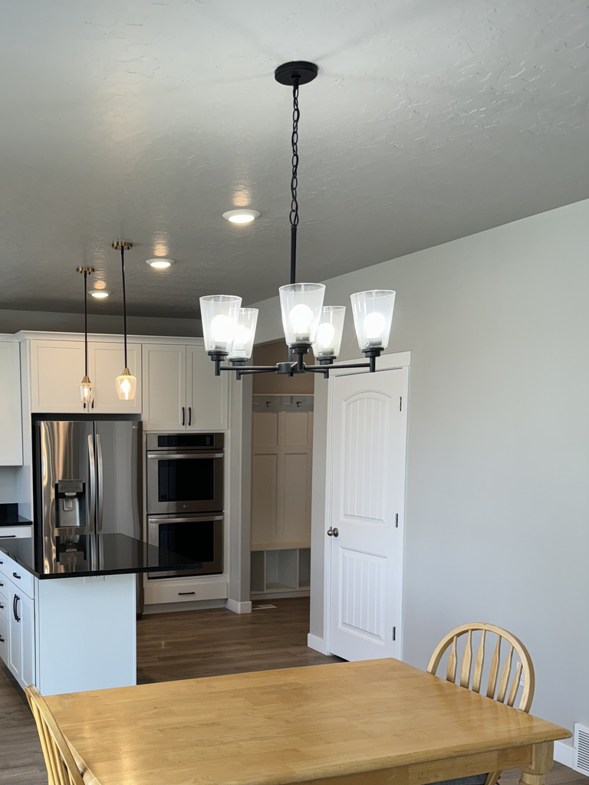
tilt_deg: -5.7
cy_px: 514
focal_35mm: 36
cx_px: 150
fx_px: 817
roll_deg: +0.3
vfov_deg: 50.6
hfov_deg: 38.7
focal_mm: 6.76
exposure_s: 1/120
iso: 80
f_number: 1.78
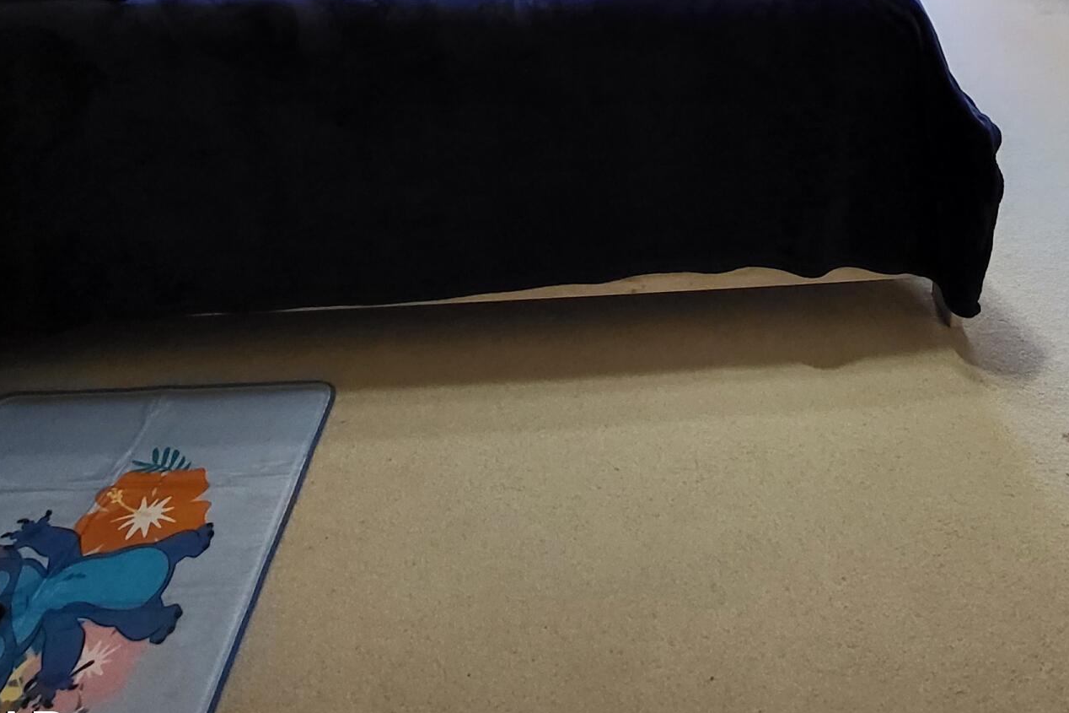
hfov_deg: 57.9
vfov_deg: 33.8
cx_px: 677
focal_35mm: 32
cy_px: -131
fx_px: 950
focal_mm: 1.74
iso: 320
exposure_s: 1/60
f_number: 2.2
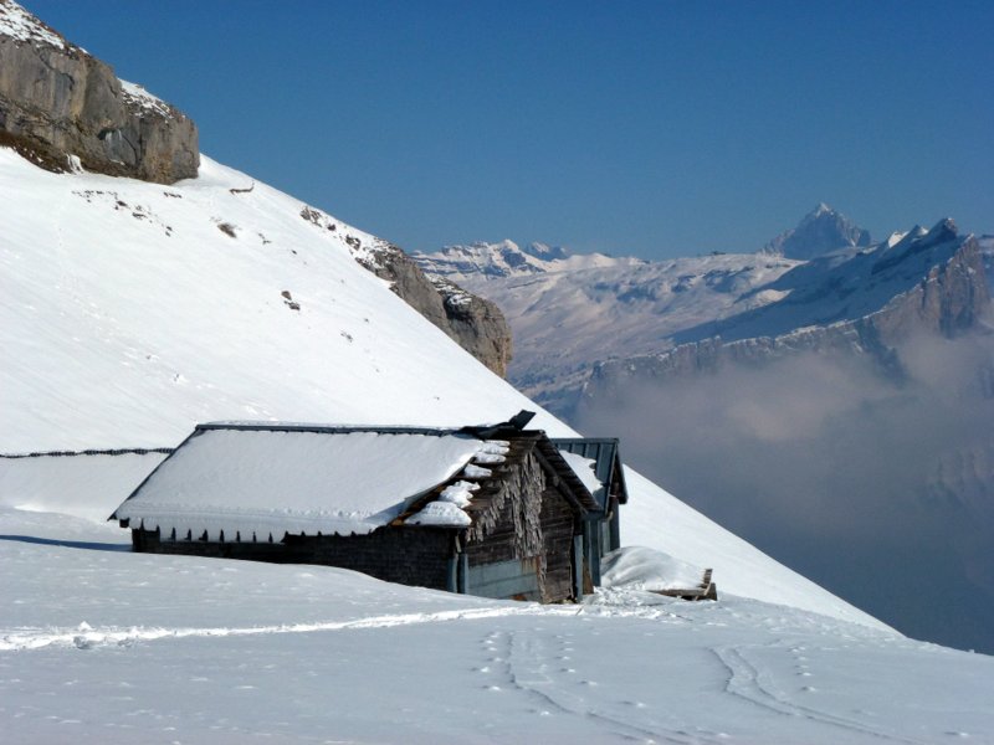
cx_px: 497
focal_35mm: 89
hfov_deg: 22.0
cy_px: 372
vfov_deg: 16.6
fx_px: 2556
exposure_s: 1/2500
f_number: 4.9
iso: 100
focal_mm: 16
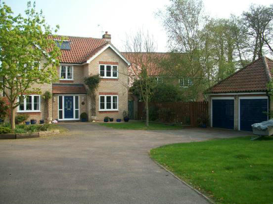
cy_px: 102
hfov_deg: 52.6
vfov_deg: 40.7
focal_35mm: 35
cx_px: 136
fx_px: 276
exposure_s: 1/400
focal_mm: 6.3
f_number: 3.1
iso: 80
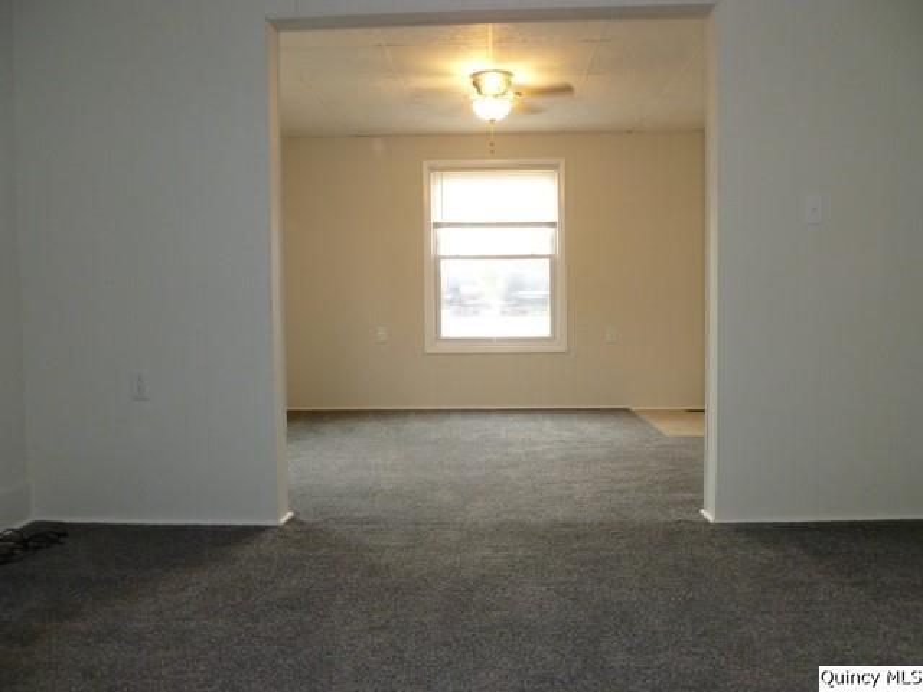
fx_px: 747
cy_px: 346
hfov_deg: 63.4
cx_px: 462
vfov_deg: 49.7
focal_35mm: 28
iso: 250
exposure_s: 1/30
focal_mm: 5
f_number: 3.3
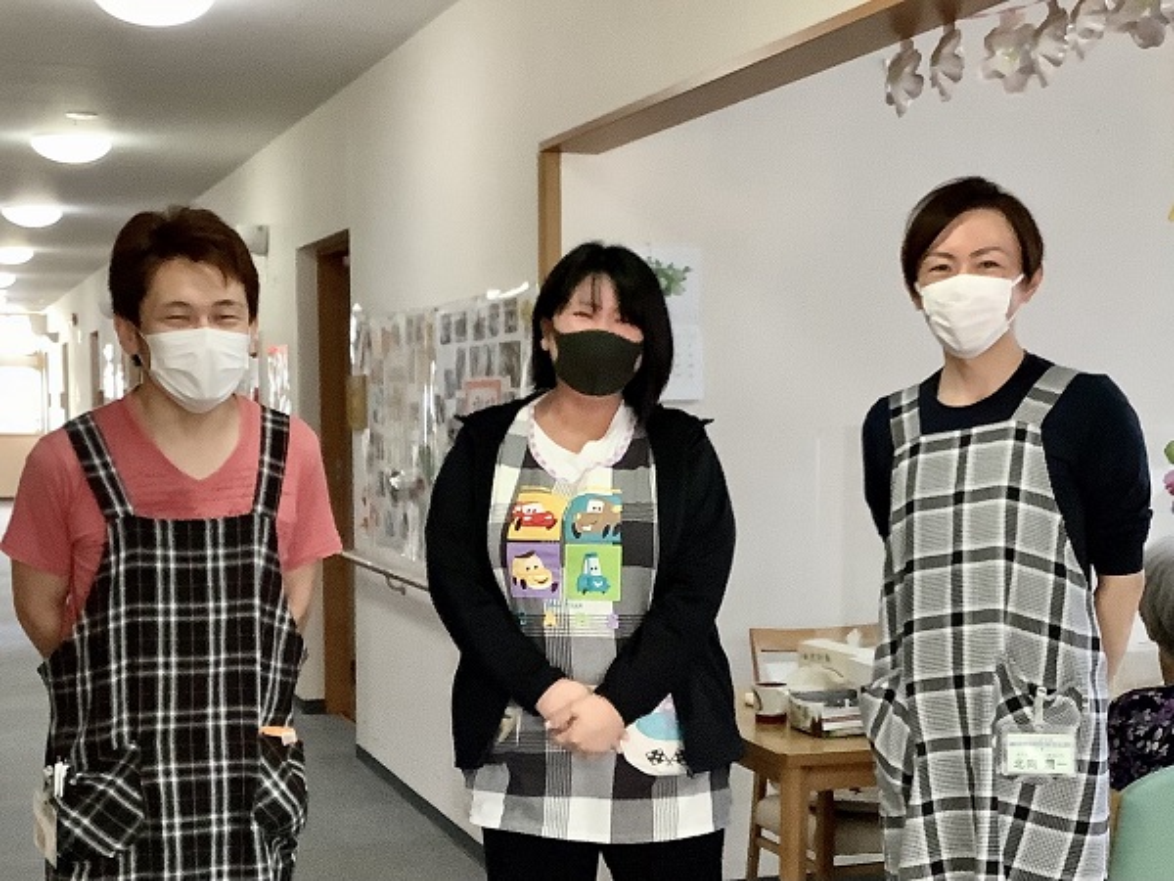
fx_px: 1051
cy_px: 440
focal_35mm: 31
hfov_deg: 58.4
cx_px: 587
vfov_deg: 45.4
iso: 250
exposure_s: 1/50
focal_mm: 3.3
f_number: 2.4
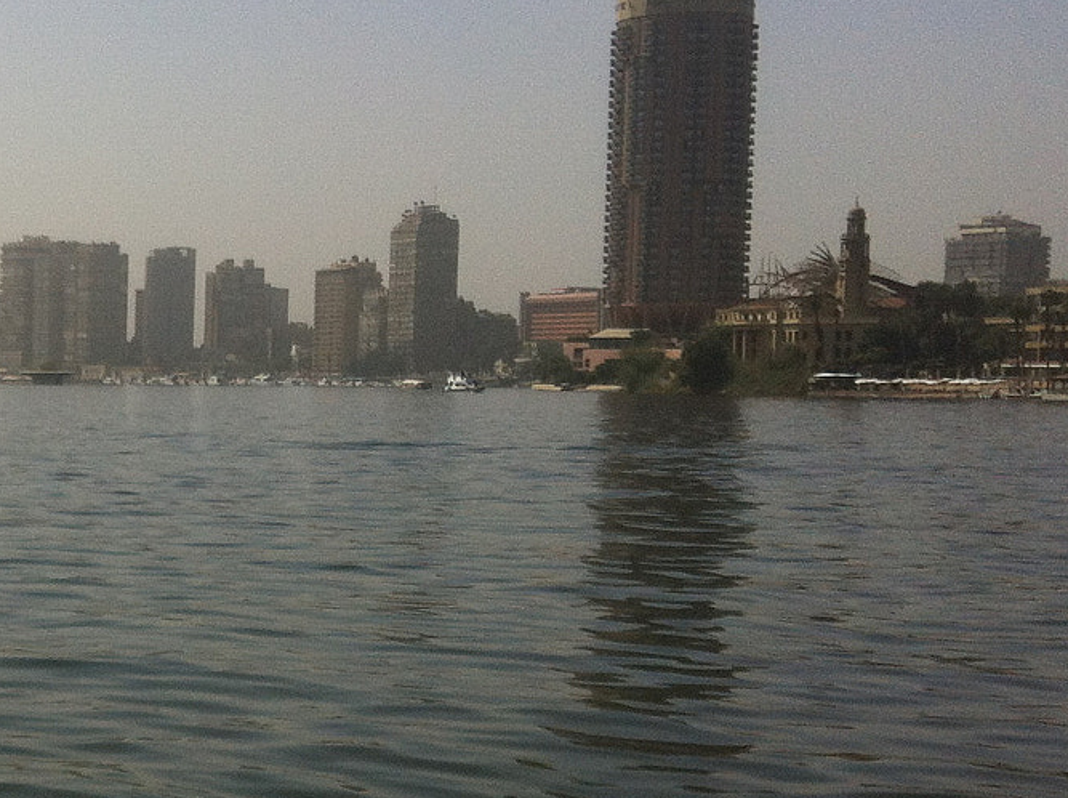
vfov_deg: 17.5
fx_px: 2587
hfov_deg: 21.8
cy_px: 557
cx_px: -173
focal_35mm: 84
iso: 80
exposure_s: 1/2742
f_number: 2.8
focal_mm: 3.85
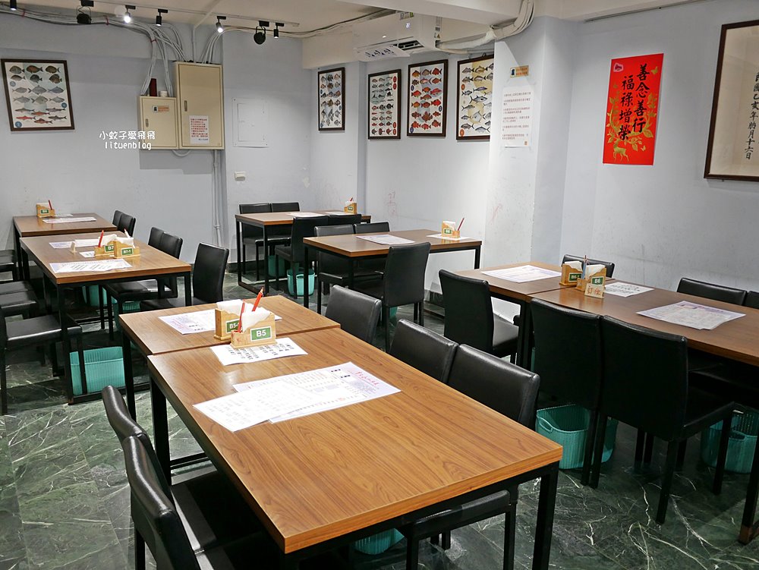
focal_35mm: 28
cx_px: 380
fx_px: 614
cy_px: 285
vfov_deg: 49.8
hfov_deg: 63.4
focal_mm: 14
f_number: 2.5
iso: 1000
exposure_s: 1/60
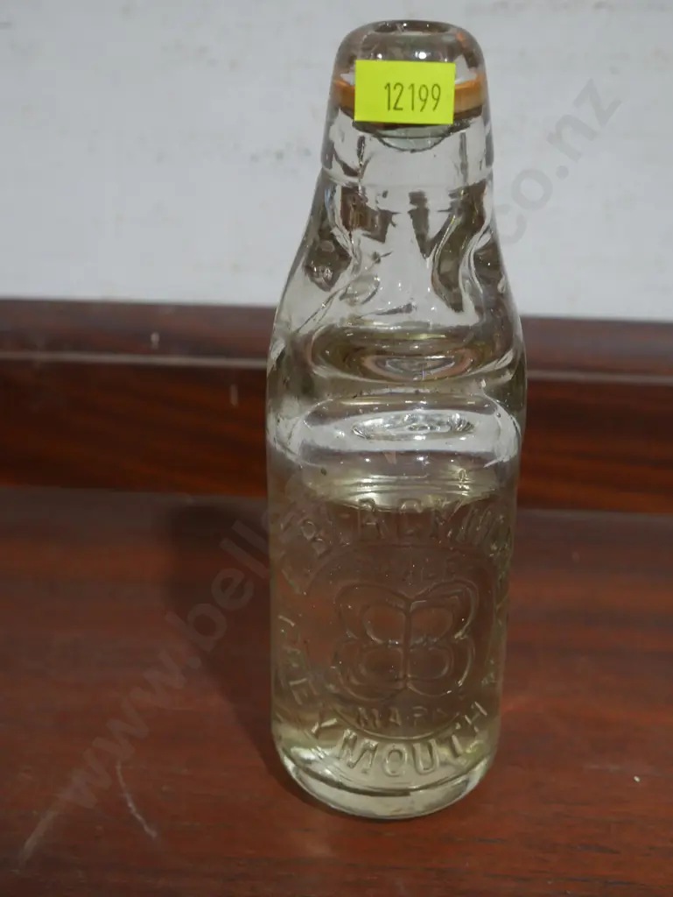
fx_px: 1243
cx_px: 336
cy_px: 448
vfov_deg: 39.6
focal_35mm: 48
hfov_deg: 30.3
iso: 640
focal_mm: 24
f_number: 5.2
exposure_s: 1/60
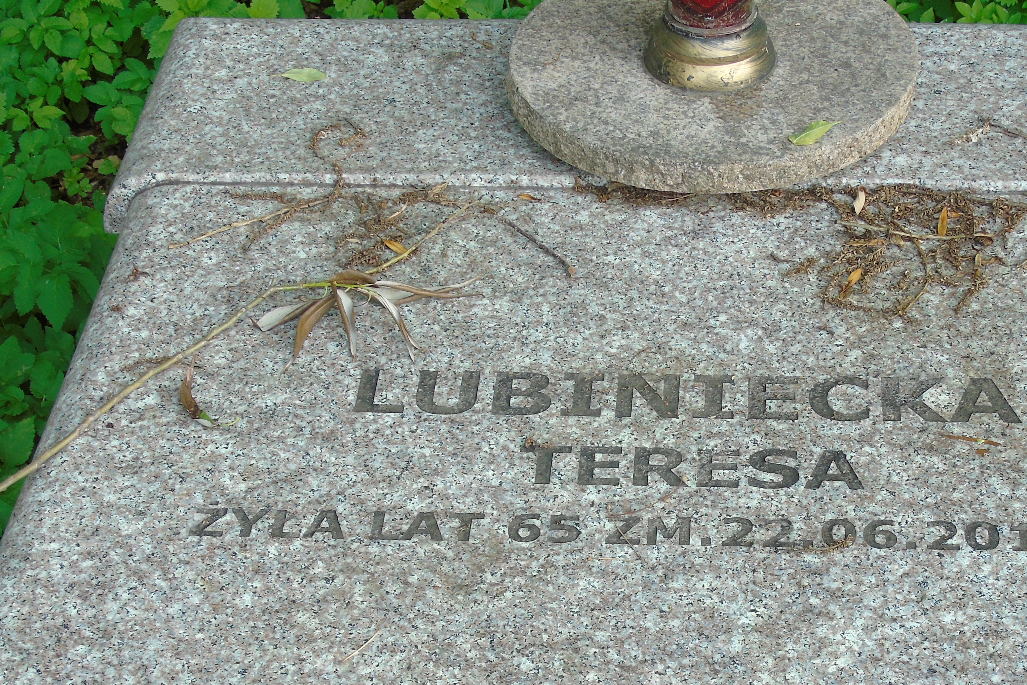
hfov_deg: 28.0
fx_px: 2054
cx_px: 649
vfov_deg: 18.7
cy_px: 560
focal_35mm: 72
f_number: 4.1
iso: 80
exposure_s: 1/60
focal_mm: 8.2
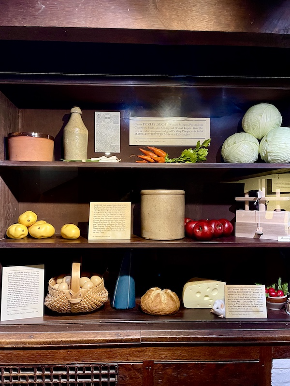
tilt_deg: -0.3
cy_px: 193
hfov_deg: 54.9
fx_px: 279
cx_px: 145
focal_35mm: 25
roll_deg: -0.9
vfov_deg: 69.4
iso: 500
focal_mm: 5.1
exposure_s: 1/30
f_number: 1.6
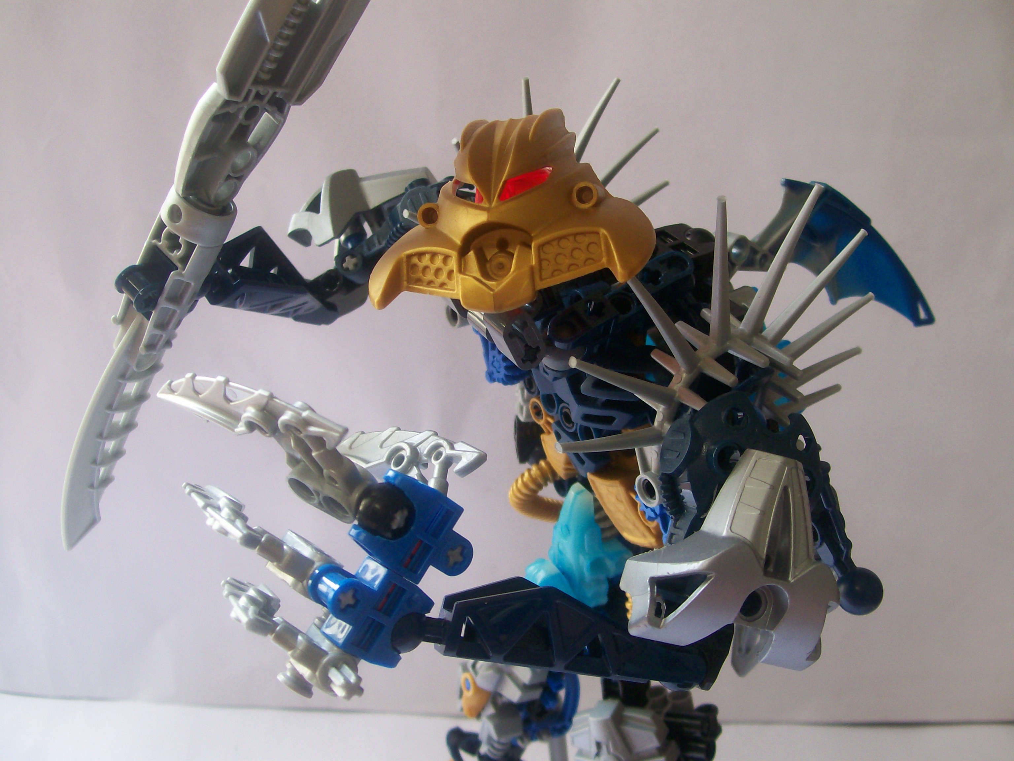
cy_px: 380
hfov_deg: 51.4
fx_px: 1055
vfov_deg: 39.7
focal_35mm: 36
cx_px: 507
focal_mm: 6
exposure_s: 1/33.4
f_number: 2.7
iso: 80
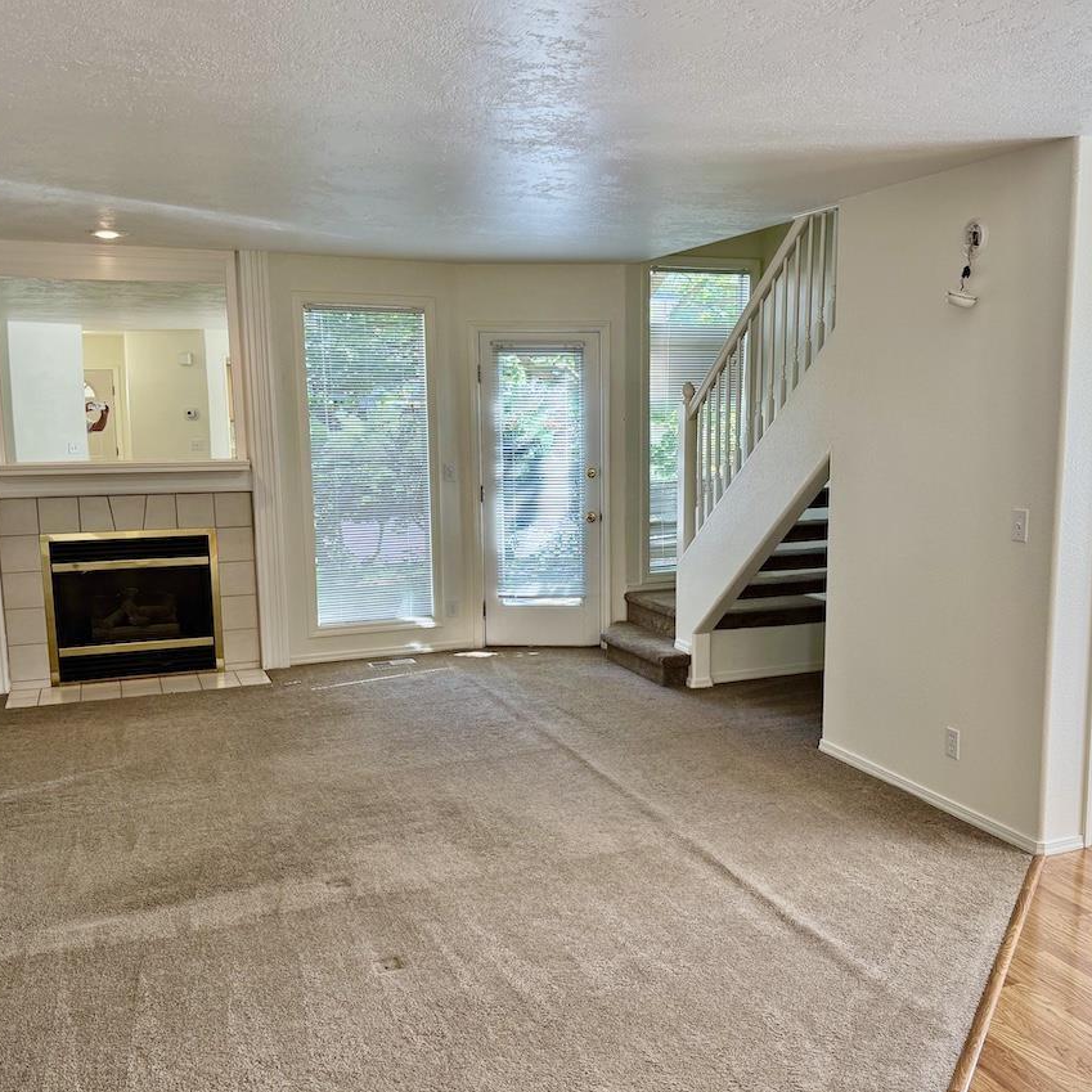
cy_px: 575
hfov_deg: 51.0
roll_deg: +0.1
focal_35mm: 32
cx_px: 620
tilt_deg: -9.7
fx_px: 1142
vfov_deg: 51.1
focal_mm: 6.76
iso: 125
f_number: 1.78
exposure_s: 1/224
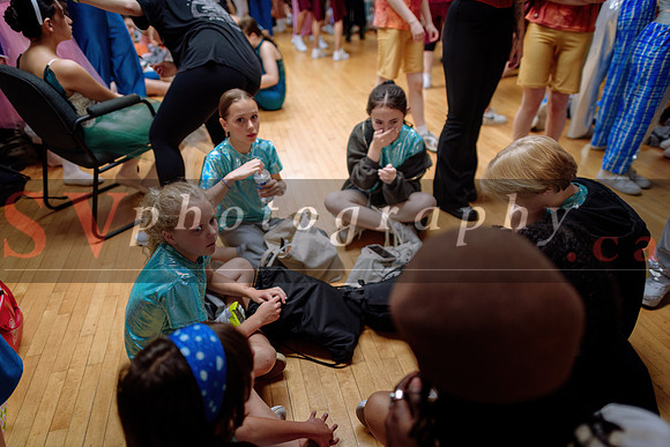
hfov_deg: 73.7
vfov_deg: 53.2
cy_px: 224
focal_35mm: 24
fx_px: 447
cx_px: 335
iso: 1000
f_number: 1.4
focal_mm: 24
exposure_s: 1/320
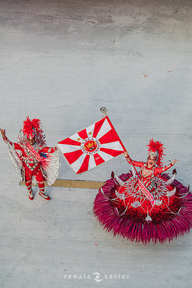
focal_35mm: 70
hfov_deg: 19.5
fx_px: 560
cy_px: 144
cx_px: 96
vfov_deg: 28.8
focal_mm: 70
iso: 200
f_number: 5.6
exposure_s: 1/1600
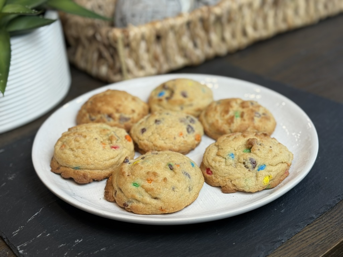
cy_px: 128
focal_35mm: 48
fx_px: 476
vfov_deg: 30.3
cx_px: 172
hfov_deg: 39.7
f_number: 1.78
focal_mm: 6.76
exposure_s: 1/120
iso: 50
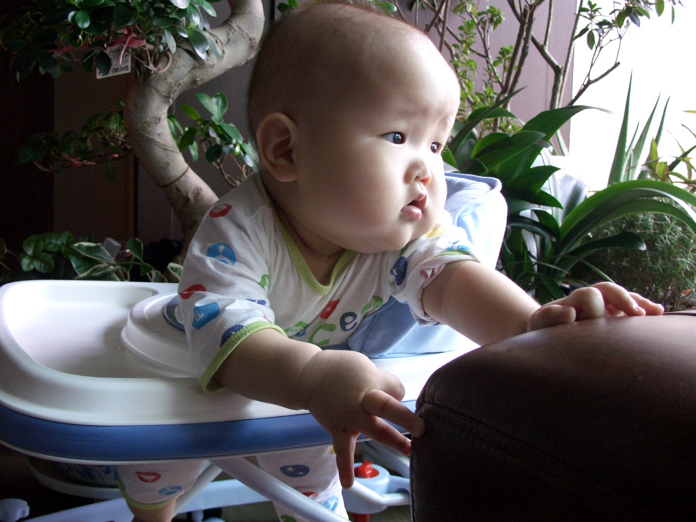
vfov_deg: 38.6
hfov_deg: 50.1
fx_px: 744
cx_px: 331
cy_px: 248
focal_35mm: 37
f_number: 2.8
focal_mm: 7.1
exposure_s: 1/100
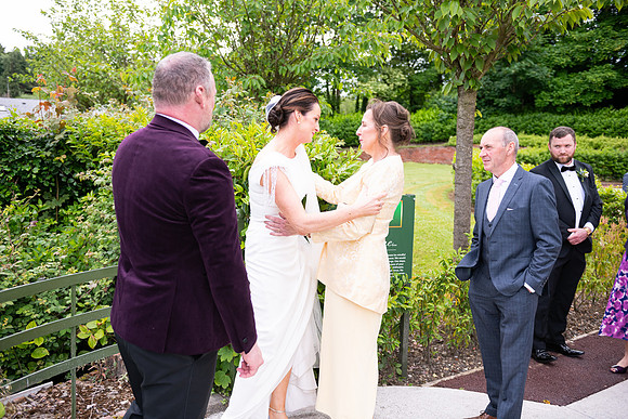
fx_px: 558
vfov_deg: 41.1
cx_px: 314
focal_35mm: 32
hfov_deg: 58.7
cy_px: 210
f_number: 3.5
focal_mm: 32
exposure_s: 1/1000
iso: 250
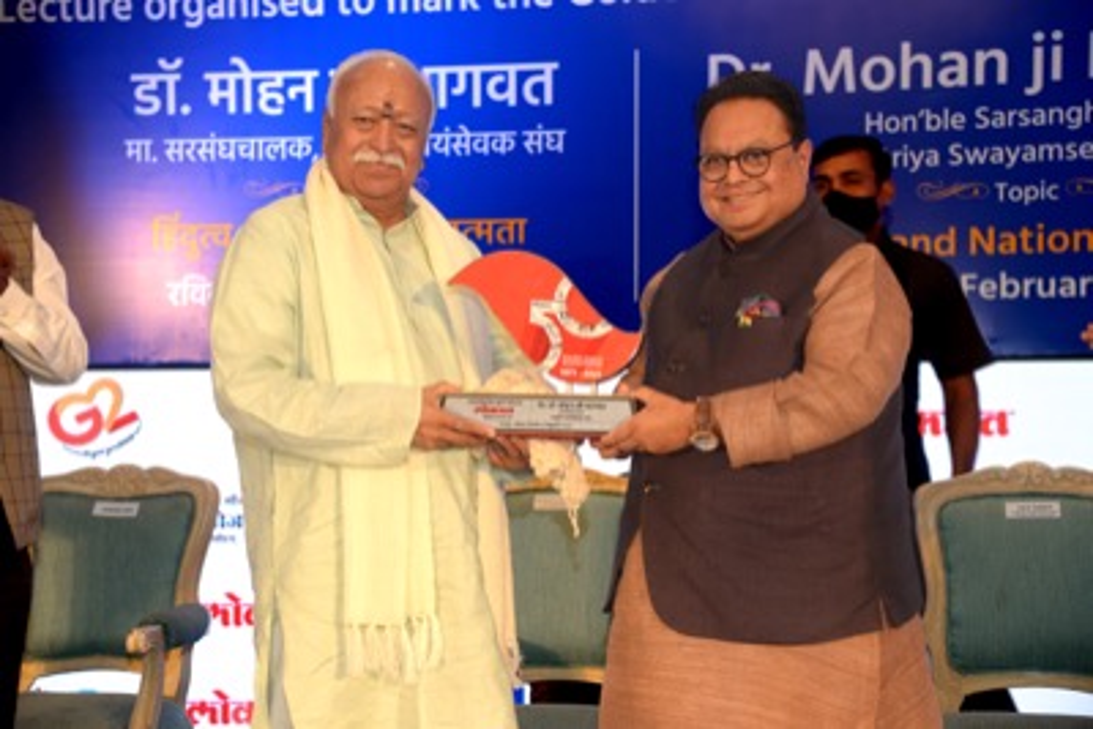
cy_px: 364
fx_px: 1761
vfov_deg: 23.4
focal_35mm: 58
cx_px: 546
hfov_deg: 34.5
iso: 400
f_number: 4.5
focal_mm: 58
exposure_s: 1/100
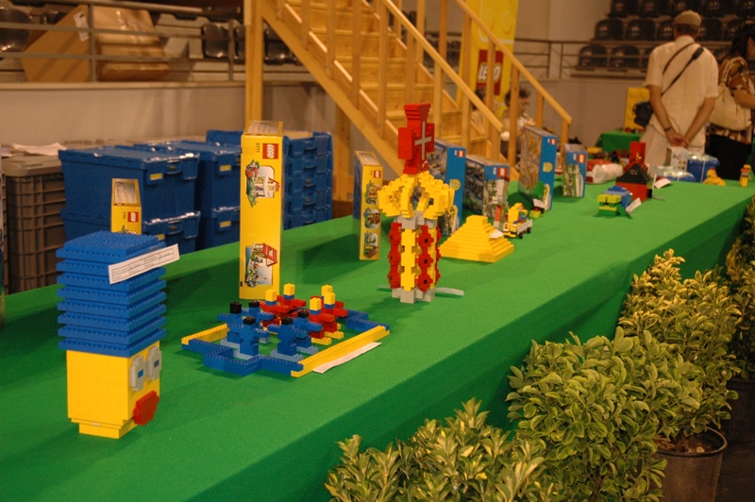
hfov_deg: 42.4
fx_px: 974
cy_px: 251
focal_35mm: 46
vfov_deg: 28.9
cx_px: 378
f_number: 4
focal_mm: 31
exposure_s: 1/100
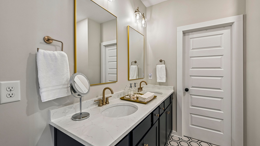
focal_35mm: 15
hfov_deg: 103.0
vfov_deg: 70.5
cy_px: 72
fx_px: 103
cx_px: 129
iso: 400
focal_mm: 14
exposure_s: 1/30
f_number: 8
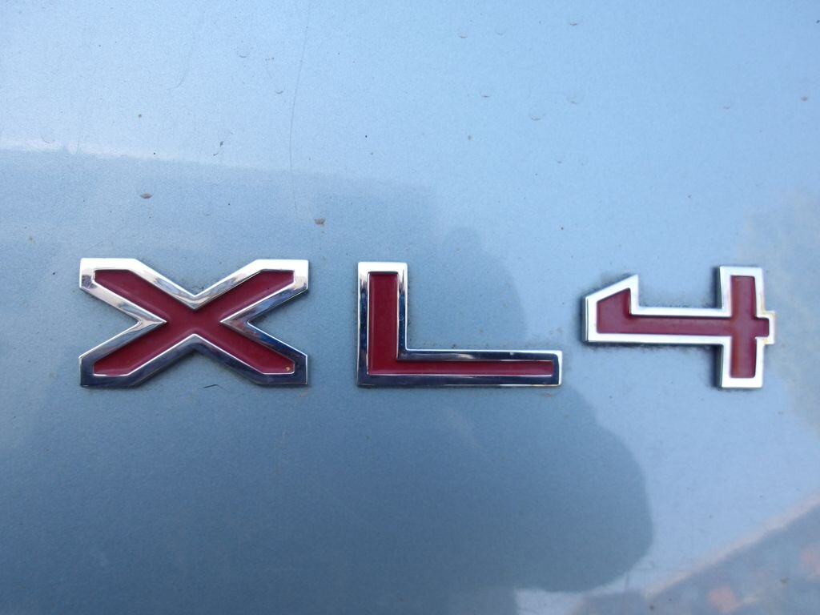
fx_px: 640
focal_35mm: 27
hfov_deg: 65.3
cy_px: 308
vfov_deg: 51.4
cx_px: 410
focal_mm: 4.9
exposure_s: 1/157
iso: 100
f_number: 3
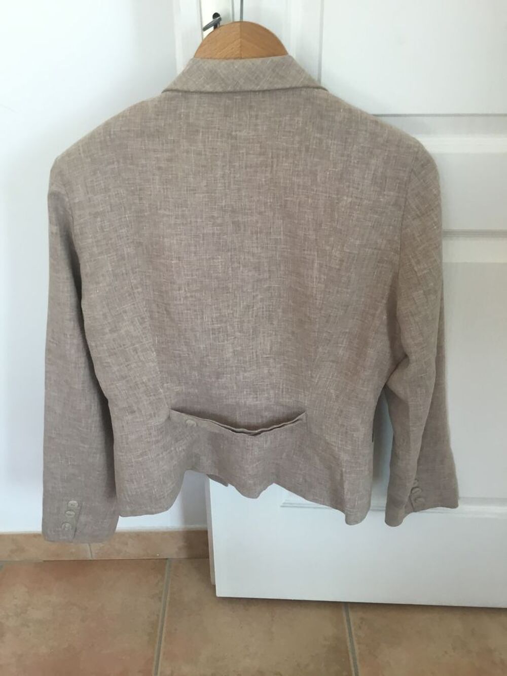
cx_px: 254
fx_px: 605
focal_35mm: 31
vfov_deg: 58.3
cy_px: 338
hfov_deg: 45.4
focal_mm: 3.3
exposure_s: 1/33
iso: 32
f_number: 2.4
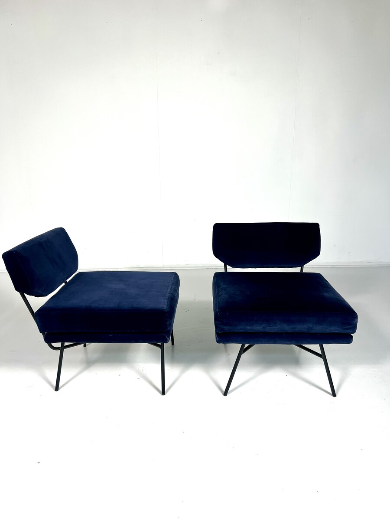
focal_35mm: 26
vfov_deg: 67.3
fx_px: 391
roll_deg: +1.9
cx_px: 195
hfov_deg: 53.1
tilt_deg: -15.2
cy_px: 260
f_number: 1.5
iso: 80
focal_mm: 5.7
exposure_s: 1/121
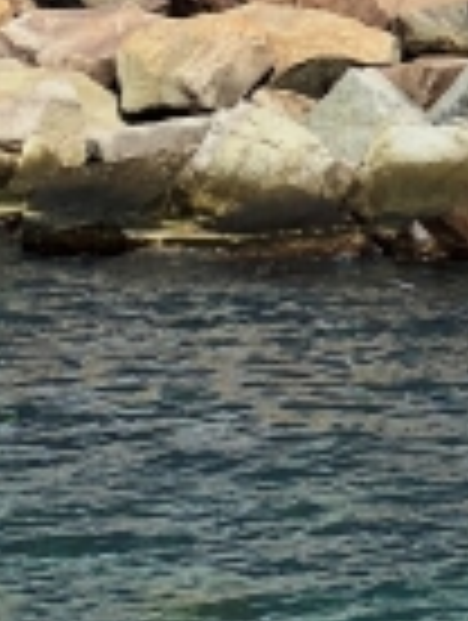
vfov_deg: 8.6
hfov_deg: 6.5
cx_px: 684
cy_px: -288
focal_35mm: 226
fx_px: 4061
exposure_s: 1/2660
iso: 20
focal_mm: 6
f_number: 2
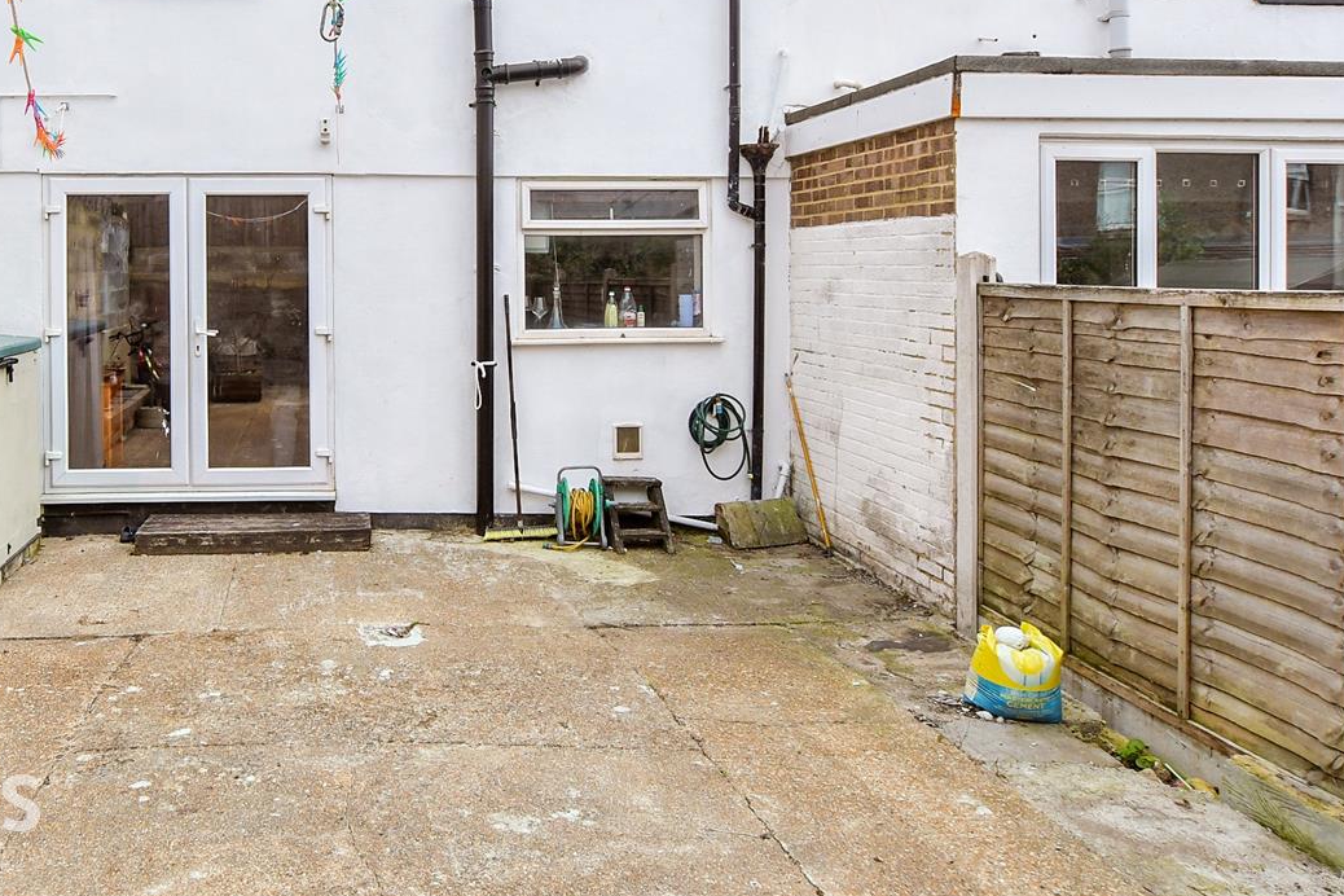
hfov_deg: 66.7
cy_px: 263
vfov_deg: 48.3
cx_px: 403
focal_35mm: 26
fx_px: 971
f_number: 6.3
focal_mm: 10
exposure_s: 1/250
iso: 160
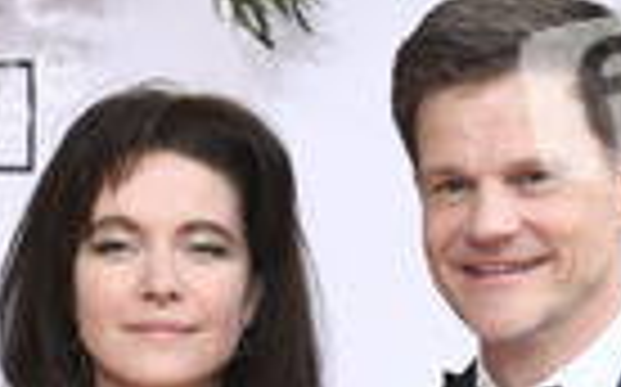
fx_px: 4887
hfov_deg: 7.3
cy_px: 752
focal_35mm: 289
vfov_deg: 4.5
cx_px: 342
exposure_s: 1/250
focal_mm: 98
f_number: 6.3
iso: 640
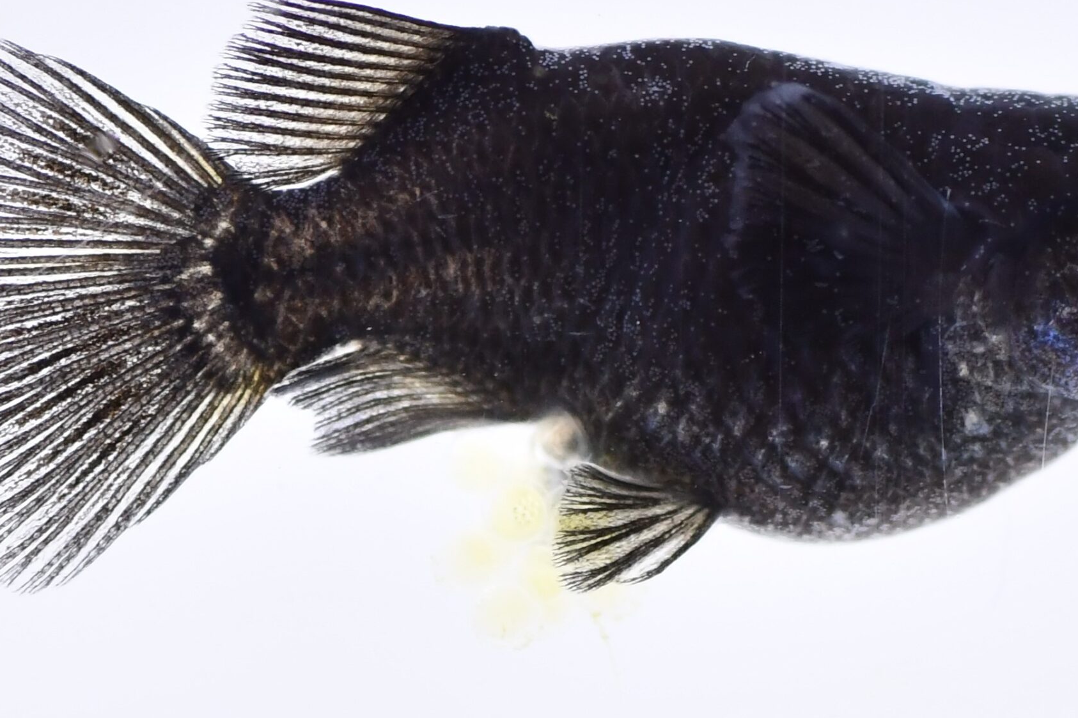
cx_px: 630
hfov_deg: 10.0
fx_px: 6136
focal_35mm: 205
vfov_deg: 6.7
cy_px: 262
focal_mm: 90
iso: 800
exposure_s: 1/250
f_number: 8
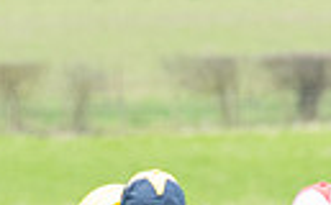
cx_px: 788
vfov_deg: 0.6
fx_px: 18750
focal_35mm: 2083
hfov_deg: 1.0
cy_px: 605
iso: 400
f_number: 5
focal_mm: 200
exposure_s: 1/500
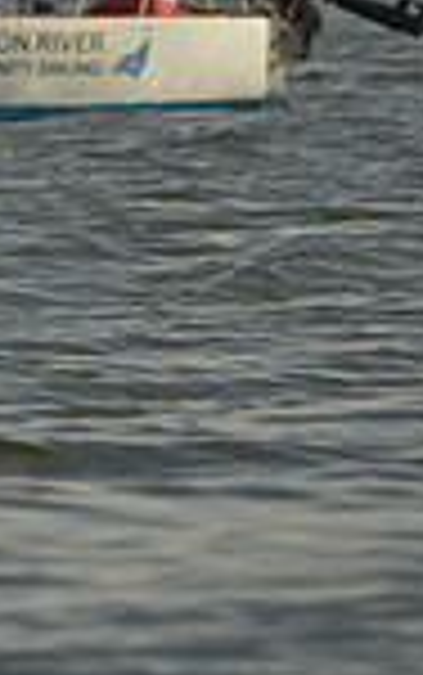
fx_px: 29032
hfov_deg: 0.8
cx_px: -837
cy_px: -88
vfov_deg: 1.3
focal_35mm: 1577
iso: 200
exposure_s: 1/1250
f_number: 6.3
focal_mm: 400
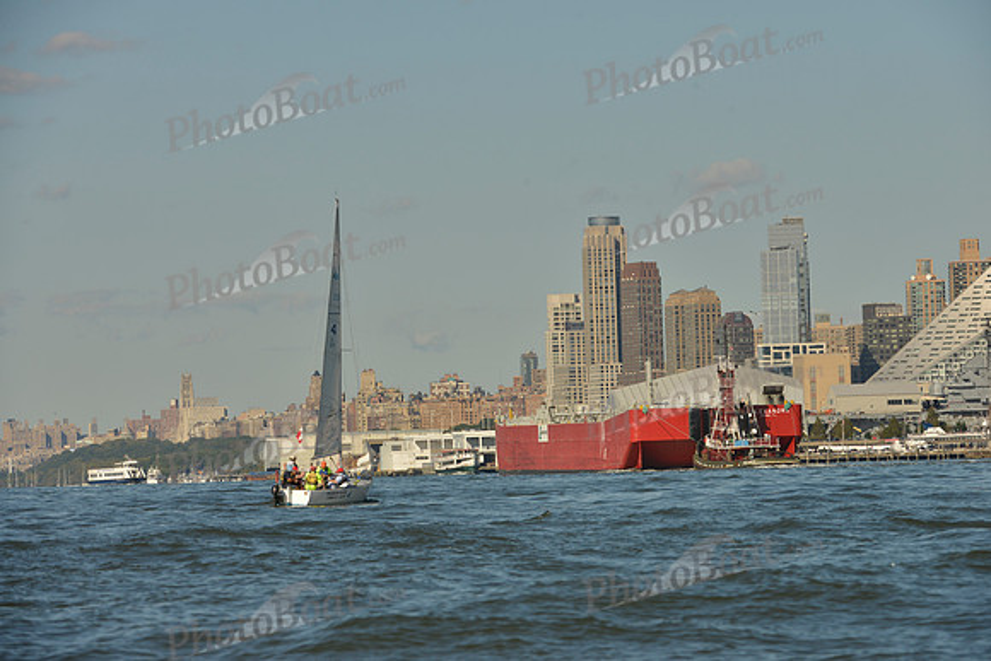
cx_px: 496
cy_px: 330
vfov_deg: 6.9
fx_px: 5507
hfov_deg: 10.3
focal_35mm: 200
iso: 200
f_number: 8
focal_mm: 200
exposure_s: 1/1000
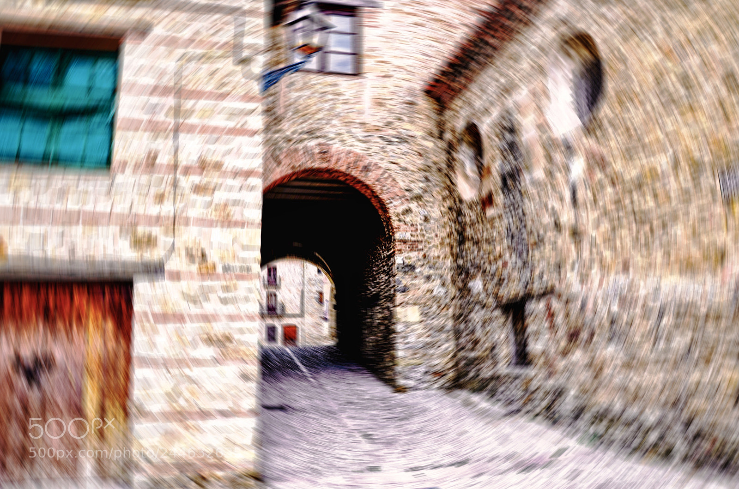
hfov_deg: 67.5
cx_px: 370
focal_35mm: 27
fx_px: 553
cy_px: 244
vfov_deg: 47.7
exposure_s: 1/125
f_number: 5.6
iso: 400
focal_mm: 18
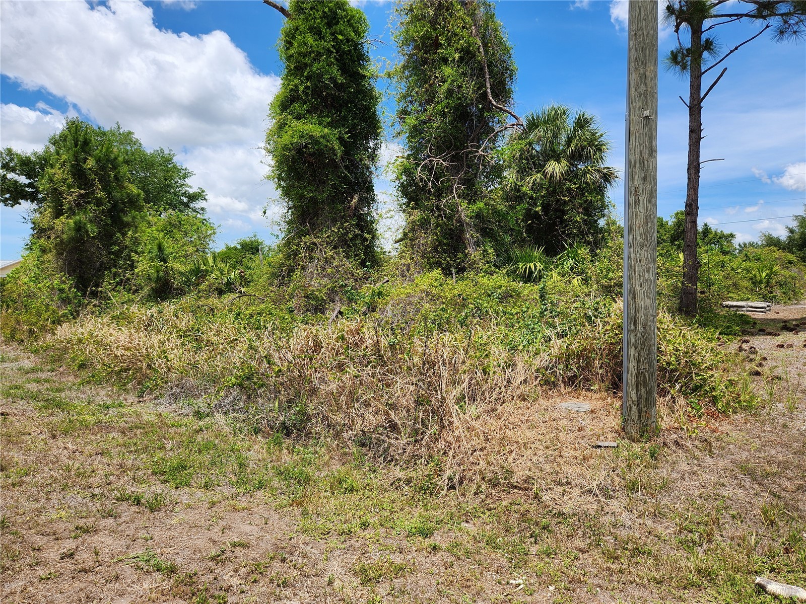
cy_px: 302
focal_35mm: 23
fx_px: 536
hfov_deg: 73.9
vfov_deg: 58.9
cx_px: 403
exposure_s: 1/1517
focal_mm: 5.4
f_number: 1.8
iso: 20
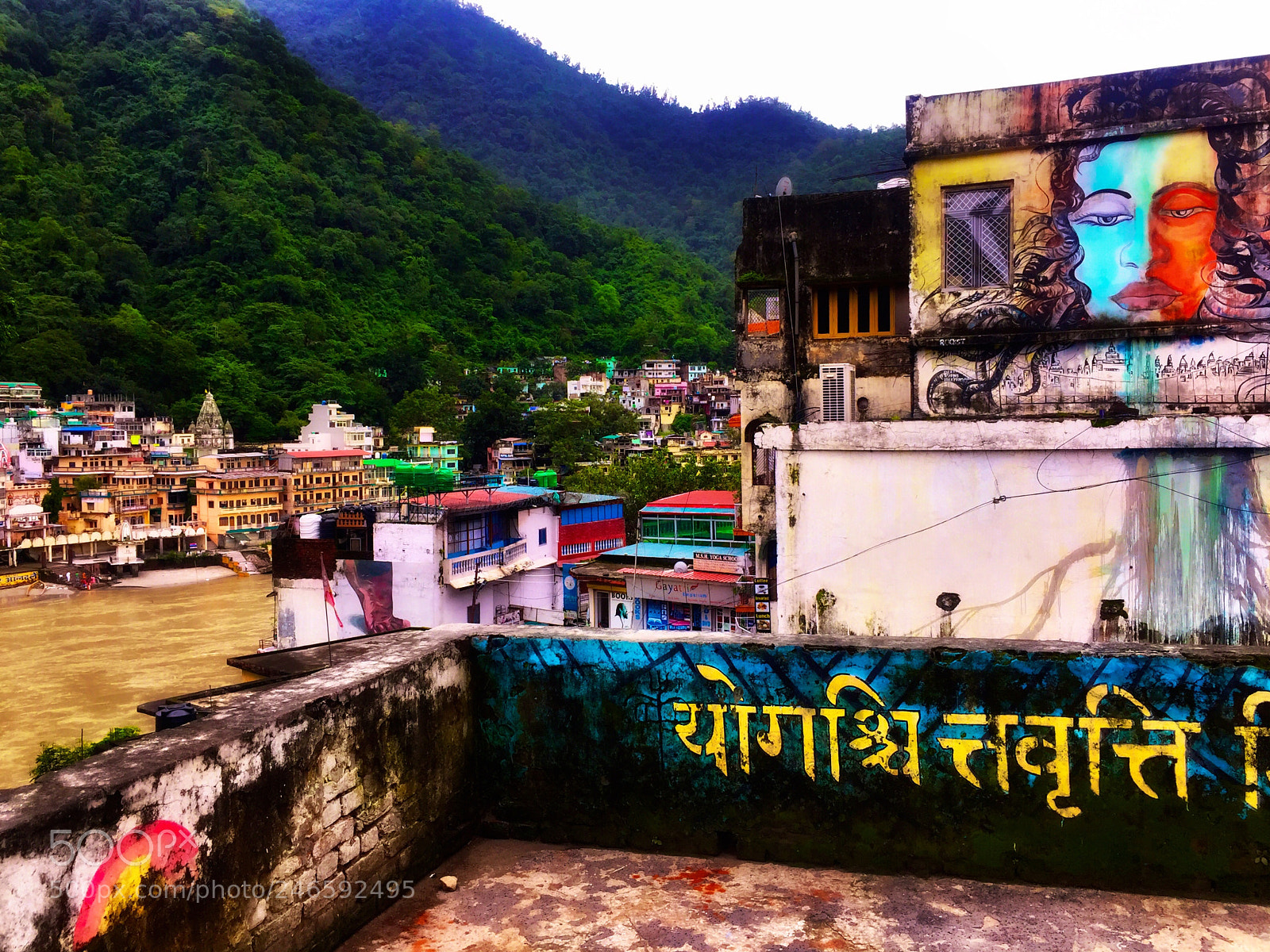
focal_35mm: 29
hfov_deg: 61.7
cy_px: 476
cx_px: 635
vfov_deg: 48.2
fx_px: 1064
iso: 32
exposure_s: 1/314
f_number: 2.2
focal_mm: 4.15
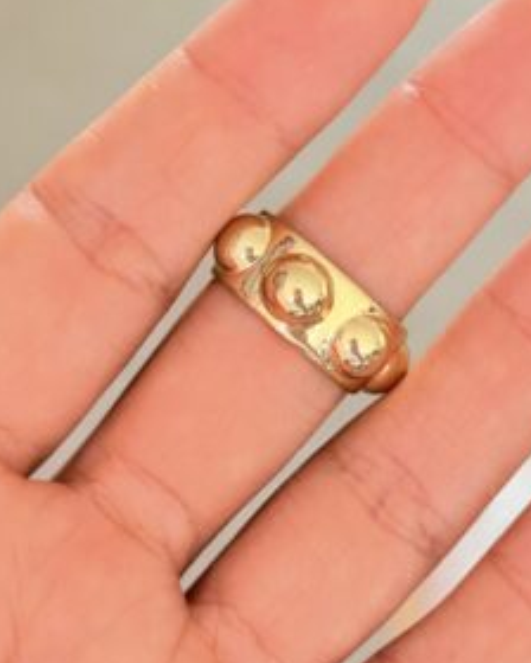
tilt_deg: -53.7
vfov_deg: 20.0
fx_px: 1886
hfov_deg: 16.0
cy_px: 330
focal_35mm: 96
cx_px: 311
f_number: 1.78
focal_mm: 6.76
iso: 200
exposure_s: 1/60
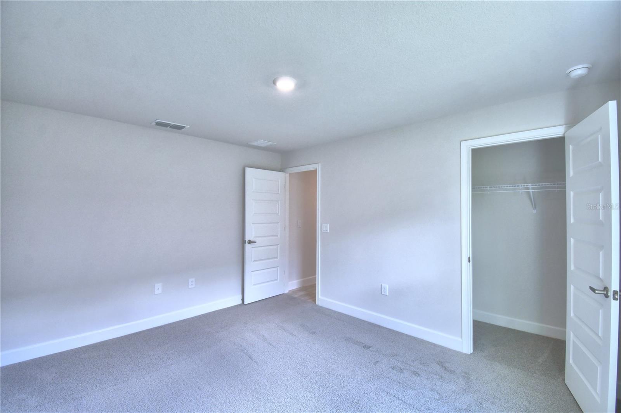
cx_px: 310
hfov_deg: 100.4
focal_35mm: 15
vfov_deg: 77.3
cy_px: 206
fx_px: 259
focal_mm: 10
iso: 400
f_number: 4.5
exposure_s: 1/80
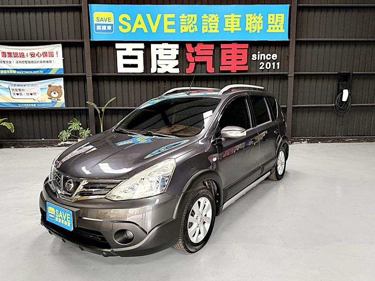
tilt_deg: -9.1
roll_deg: +0.1
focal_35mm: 24
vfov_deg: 56.8
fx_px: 260
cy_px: 140
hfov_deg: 71.6
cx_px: 188
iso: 800
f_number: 1.78
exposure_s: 1/60
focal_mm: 6.76
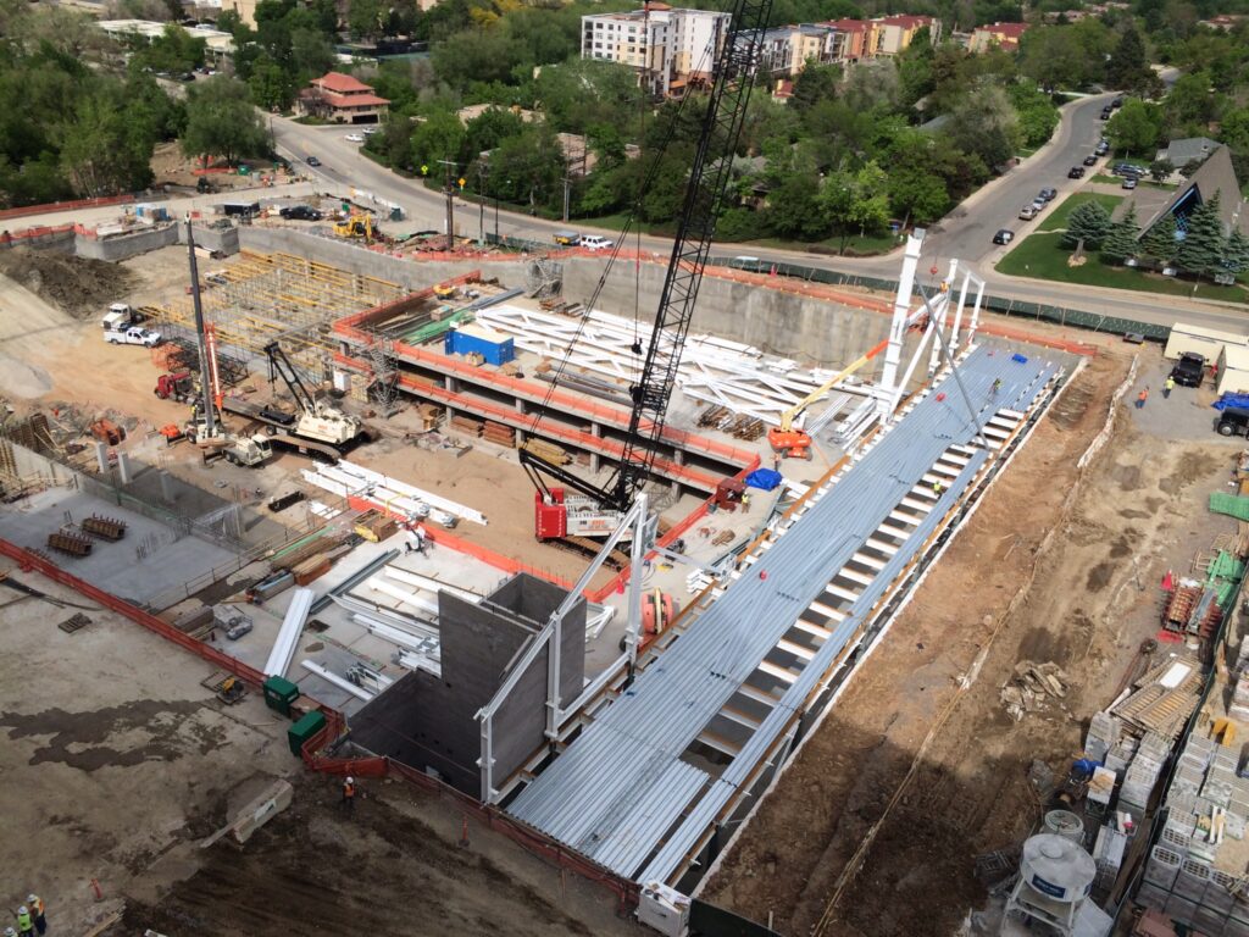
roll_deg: -1.8
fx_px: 1046
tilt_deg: -28.3
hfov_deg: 61.7
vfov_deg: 48.2
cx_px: 624
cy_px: 468
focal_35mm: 29
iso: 32
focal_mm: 4.15
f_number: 2.2
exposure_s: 1/2740
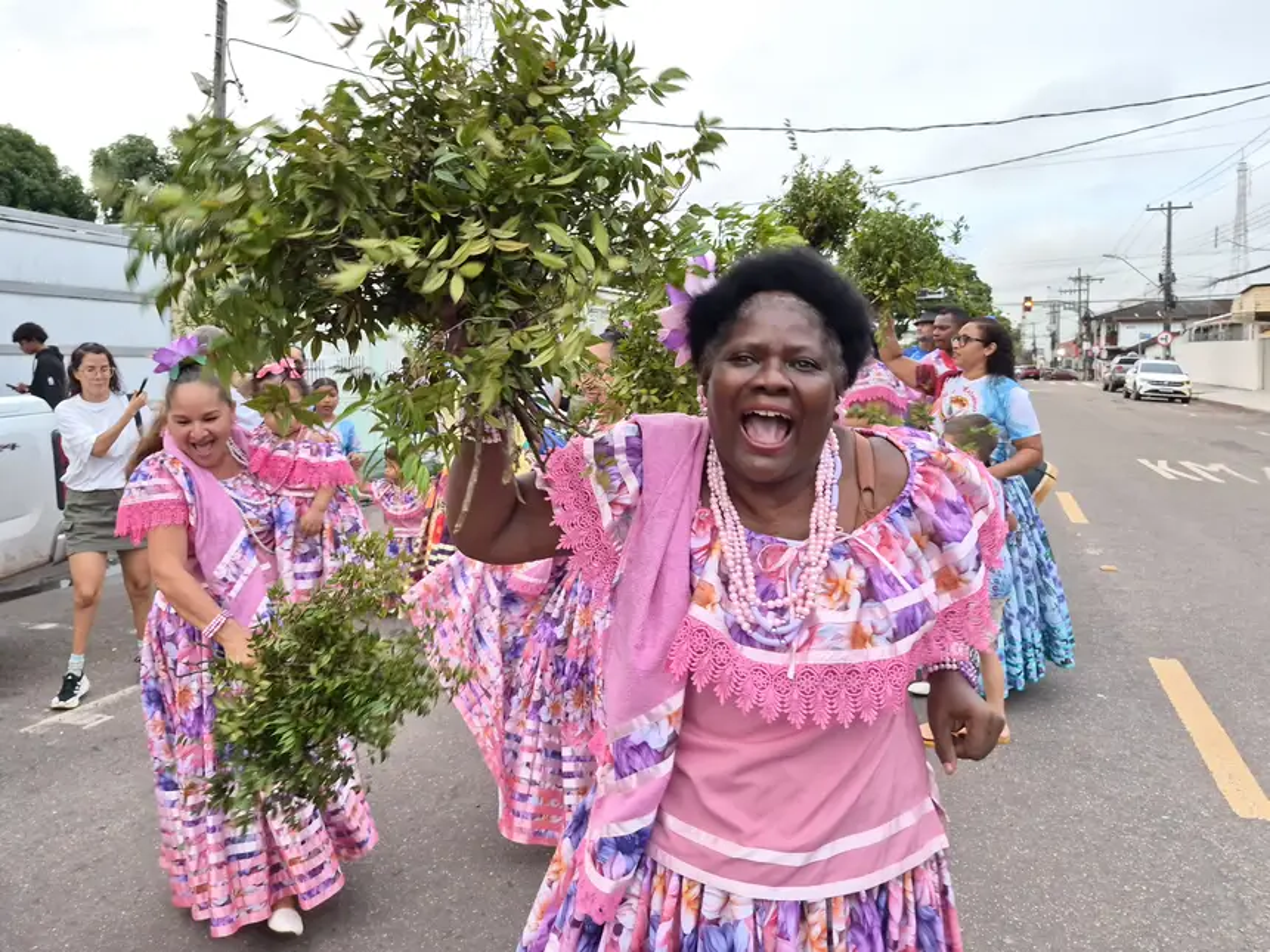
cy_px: 476
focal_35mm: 23
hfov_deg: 73.9
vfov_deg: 58.9
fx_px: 844
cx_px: 635
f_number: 1.8
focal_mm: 5.4
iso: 200
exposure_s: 1/182
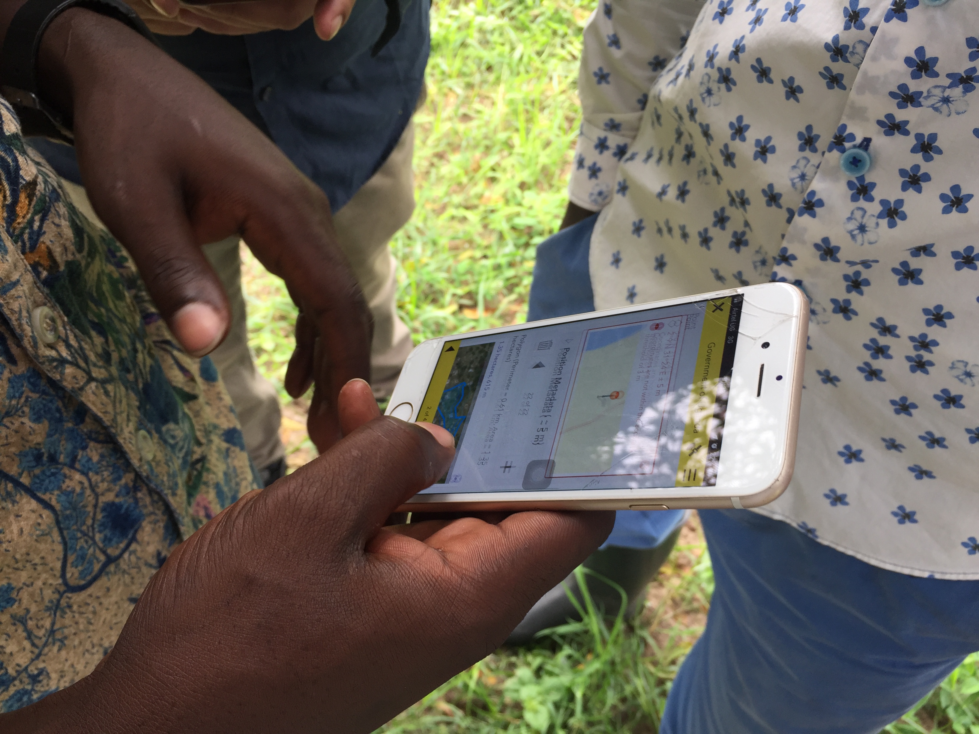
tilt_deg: -57.3
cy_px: 367
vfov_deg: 48.2
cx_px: 490
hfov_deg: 61.7
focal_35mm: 29
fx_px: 820
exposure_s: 1/107
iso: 32
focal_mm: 4.15
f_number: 2.2
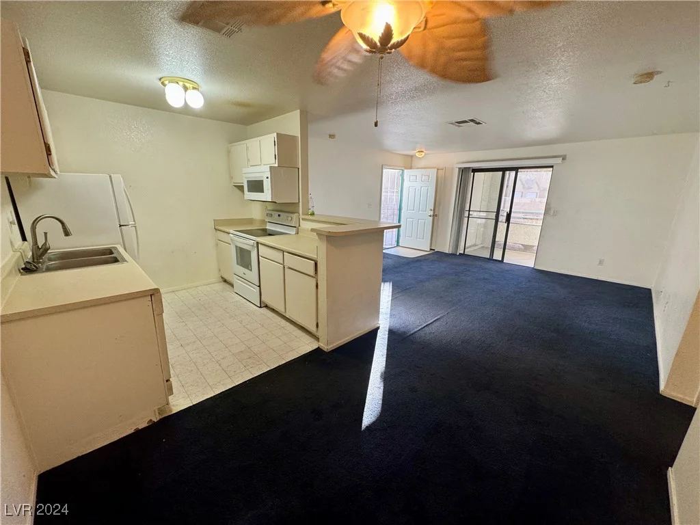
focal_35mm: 14
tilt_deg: -14.8
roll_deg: -0.7
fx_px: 283
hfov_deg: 102.1
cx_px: 350
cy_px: 262
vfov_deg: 85.7
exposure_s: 1/120
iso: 160
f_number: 2.2
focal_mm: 2.22
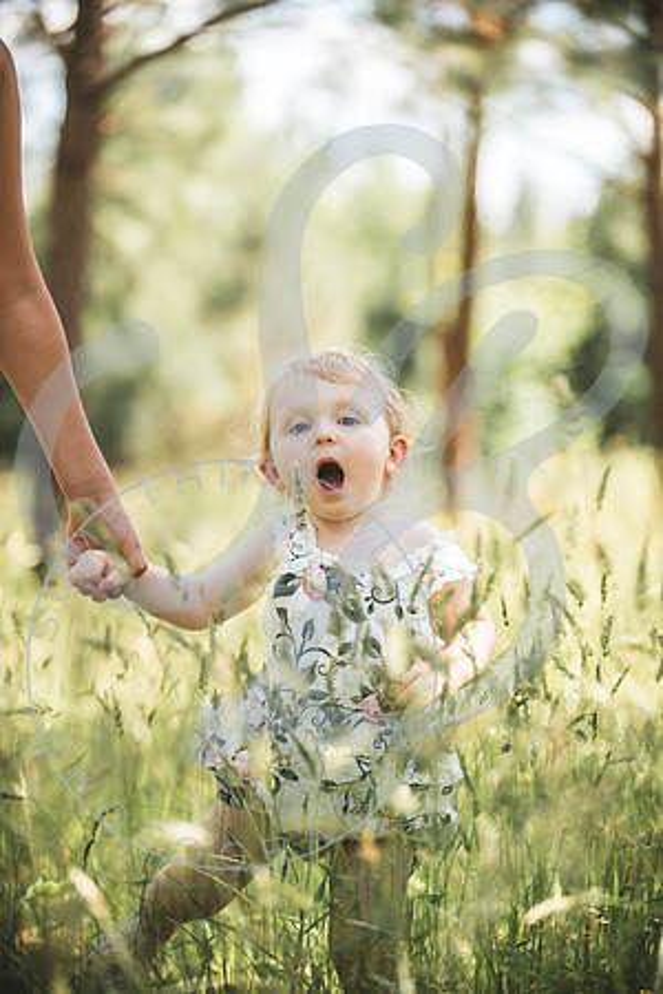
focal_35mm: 105
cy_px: 497
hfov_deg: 13.0
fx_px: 2900
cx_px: 332
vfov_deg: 19.5
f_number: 2.8
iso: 100
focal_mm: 105
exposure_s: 1/400
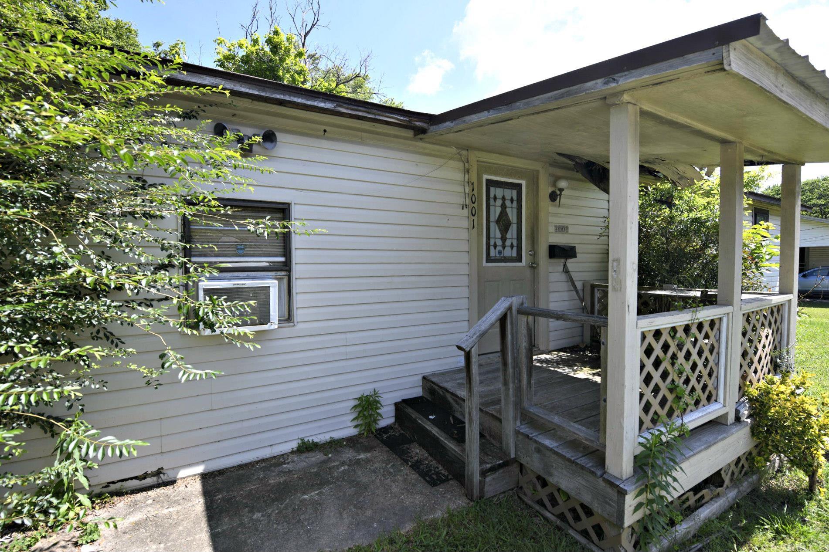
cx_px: 414
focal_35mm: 14
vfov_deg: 81.2
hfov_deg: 104.3
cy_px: 276
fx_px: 322
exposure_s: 1/125
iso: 64
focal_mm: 14
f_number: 5.6
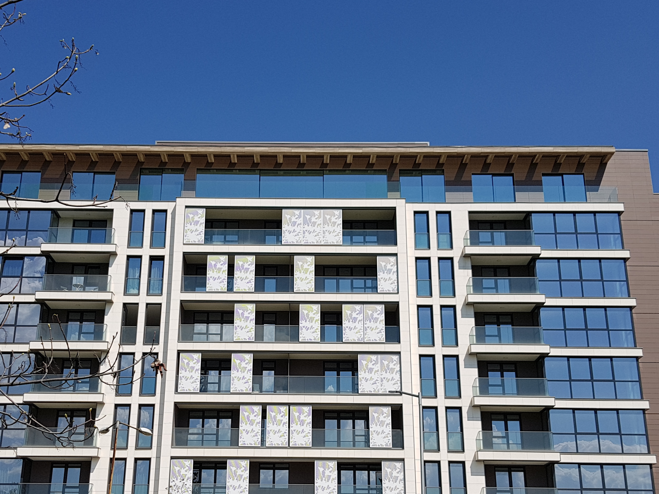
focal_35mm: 41
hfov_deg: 45.8
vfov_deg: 34.7
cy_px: 337
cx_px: 311
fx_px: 781
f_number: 1.7
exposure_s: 1/3376
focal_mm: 4.2
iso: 40
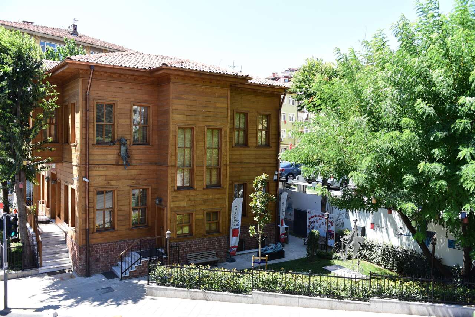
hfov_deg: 58.7
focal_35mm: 32
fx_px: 422
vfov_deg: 41.1
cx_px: 238
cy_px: 158
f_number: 4
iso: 320
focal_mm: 32
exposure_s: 1/800
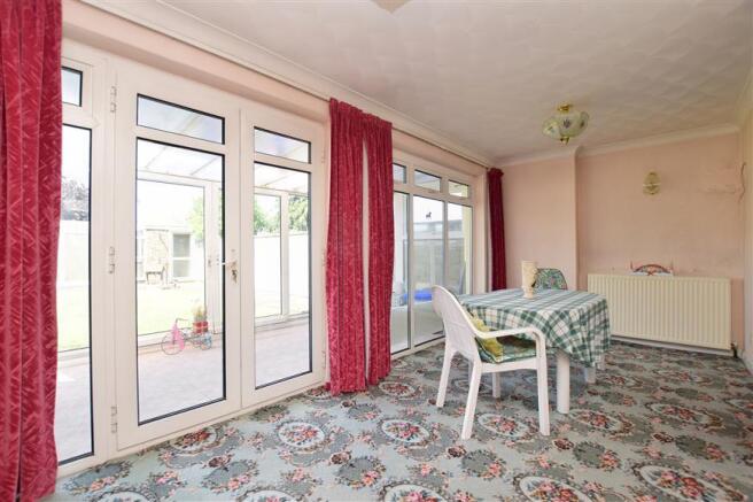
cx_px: 376
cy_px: 251
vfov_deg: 77.3
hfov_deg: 100.4
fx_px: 314
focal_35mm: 15
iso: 200
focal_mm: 10
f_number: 5.6
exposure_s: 1/125
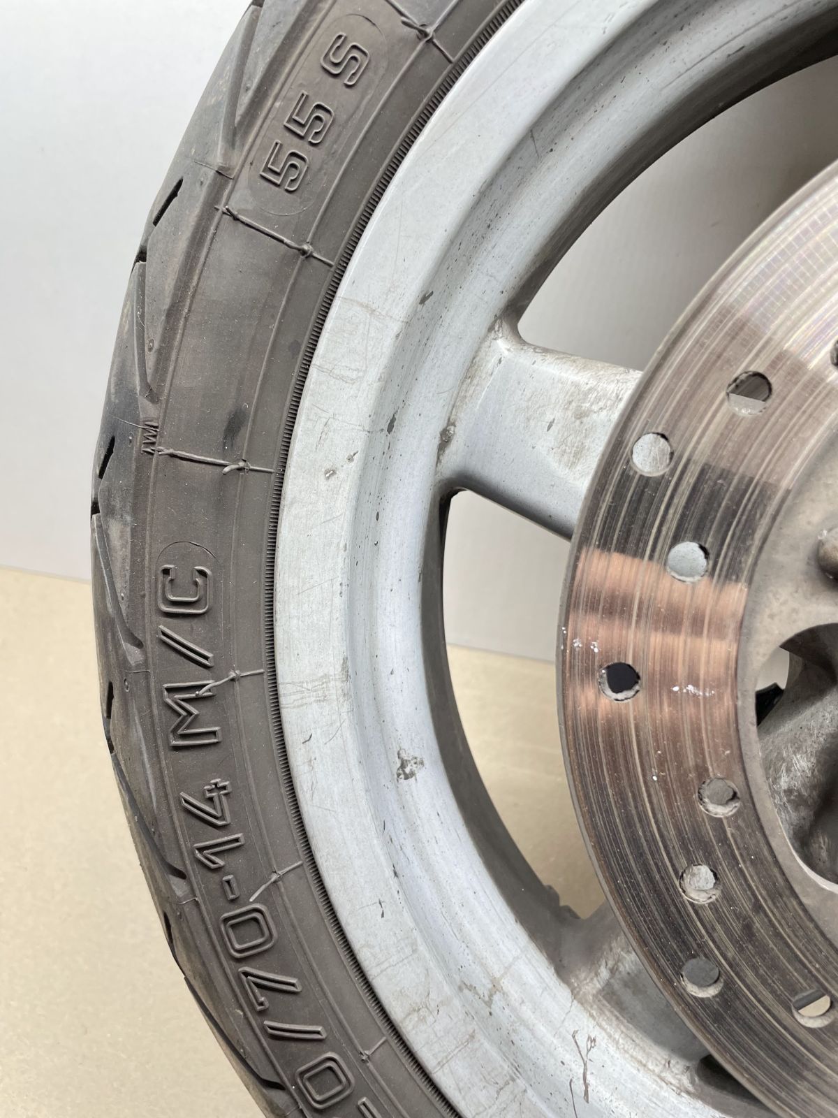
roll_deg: +2.2
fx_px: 839
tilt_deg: -44.0
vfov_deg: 67.3
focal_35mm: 26
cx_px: 419
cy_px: 559
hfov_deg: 53.1
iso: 80
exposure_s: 1/50
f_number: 1.6
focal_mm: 4.2
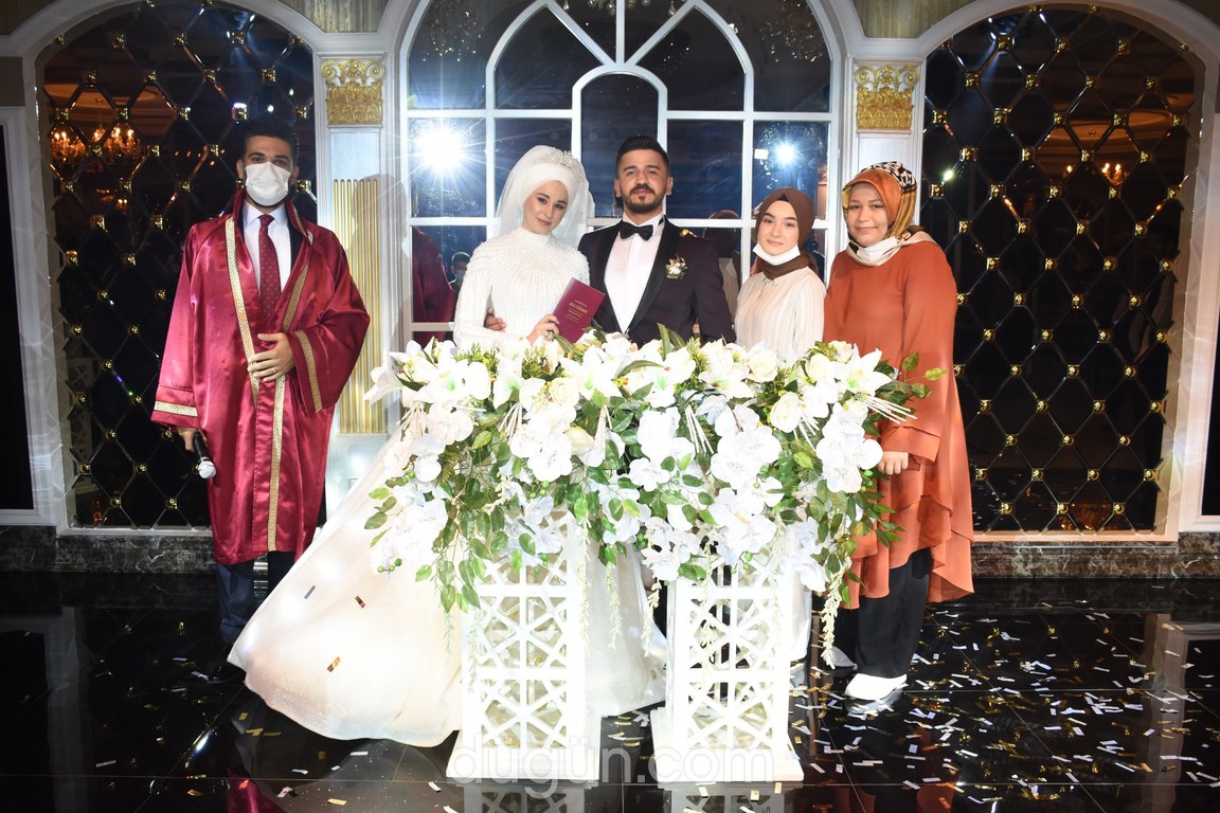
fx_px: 1017
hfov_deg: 61.9
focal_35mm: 30
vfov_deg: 43.6
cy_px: 406
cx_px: 610
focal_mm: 20
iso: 800
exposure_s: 1/125
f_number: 6.3
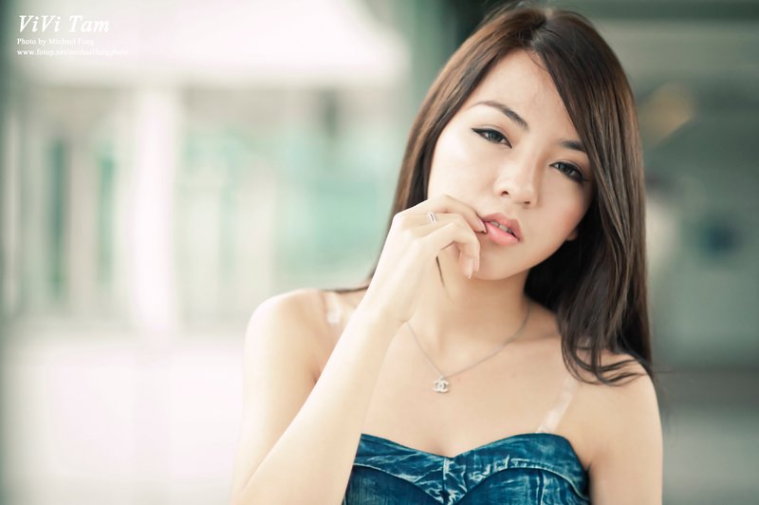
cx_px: 380
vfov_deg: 16.0
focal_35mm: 85
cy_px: 252
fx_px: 1791
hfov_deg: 23.9
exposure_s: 1/8000
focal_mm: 85
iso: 4000
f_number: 1.8
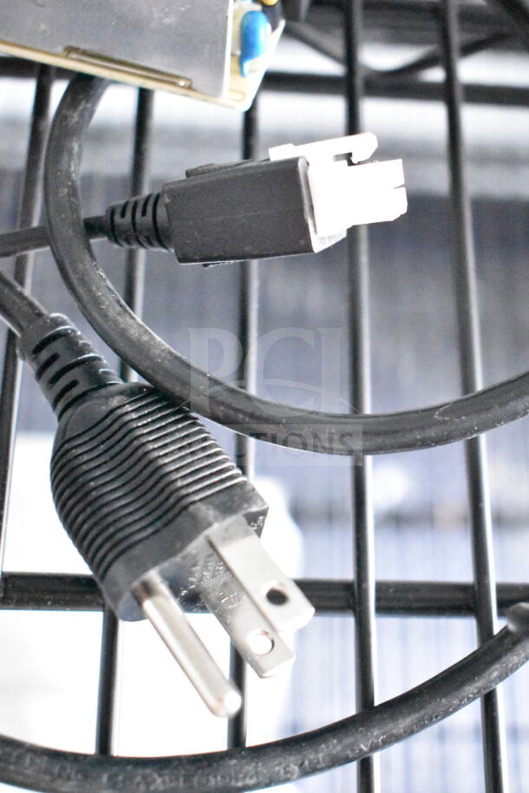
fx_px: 1024
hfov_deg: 29.0
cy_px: 396
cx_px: 264
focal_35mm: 46
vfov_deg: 42.3
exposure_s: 1/30
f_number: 4.2
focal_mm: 31
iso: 25600
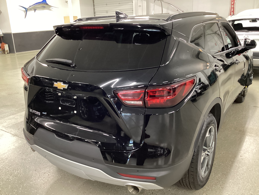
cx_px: 130
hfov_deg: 58.4
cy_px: 98
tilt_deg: -18.6
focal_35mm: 31
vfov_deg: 45.4
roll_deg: +2.0
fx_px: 232
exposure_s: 1/25
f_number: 2.4
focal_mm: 3.3
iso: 400
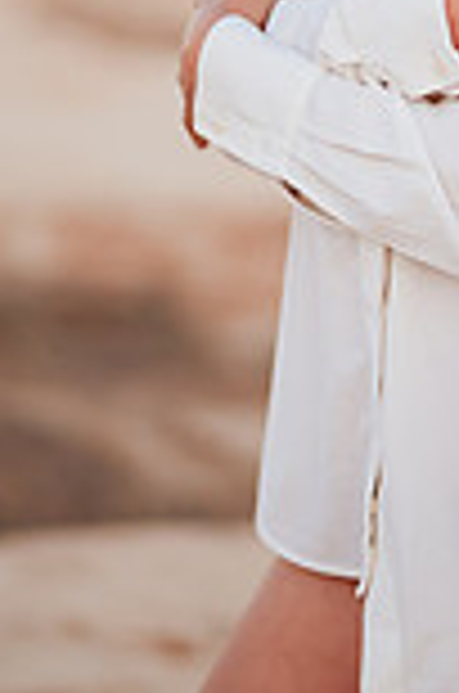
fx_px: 3266
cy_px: -94
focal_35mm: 170
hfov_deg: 8.0
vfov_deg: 11.9
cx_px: 490
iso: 160
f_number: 1.4
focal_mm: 58
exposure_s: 1/800
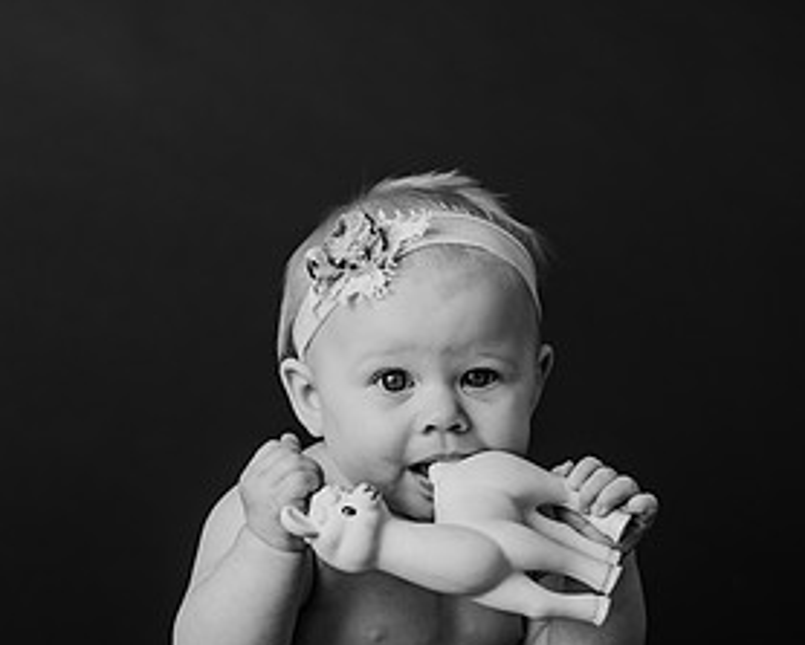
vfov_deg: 12.0
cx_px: 402
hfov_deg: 14.9
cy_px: 388
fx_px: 3077
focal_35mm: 129
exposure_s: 1/160
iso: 100
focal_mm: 85
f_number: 2.8
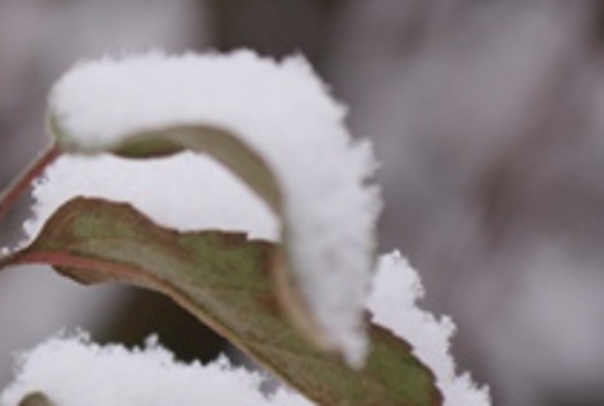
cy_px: 242
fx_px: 13821
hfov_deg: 2.5
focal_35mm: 822
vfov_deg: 1.7
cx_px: -35
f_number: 4.5
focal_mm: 180
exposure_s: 1/320
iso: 160
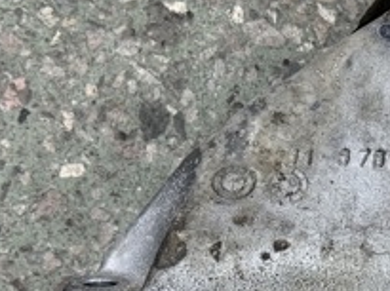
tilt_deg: -85.1
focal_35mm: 150
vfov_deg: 9.8
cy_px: 252
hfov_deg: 12.9
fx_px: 1687
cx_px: 451
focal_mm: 6.76
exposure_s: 1/50
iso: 160
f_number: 1.78
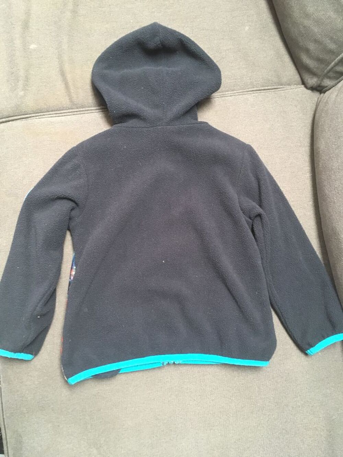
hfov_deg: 48.2
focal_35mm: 29
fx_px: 383
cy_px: 228
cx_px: 172
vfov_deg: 61.7
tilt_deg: -79.0
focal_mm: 4.15
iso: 200
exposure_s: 1/33
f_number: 2.2
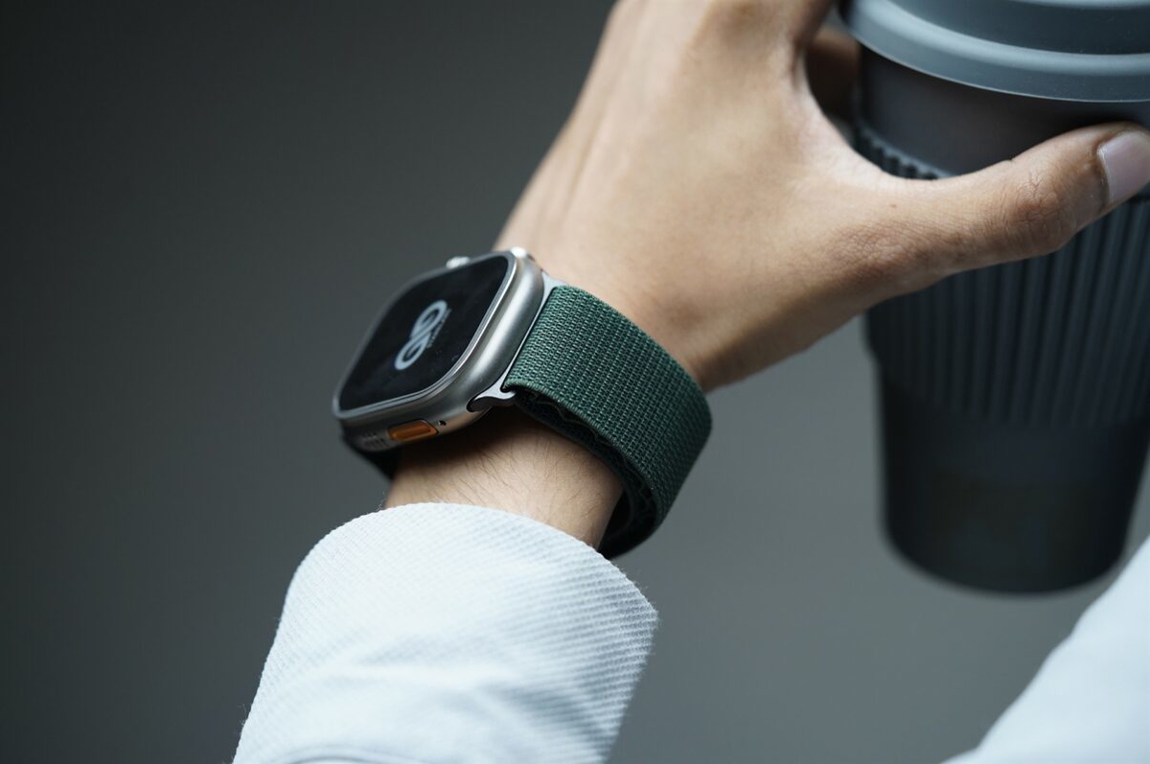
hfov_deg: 22.6
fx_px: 2871
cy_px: 382
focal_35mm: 90
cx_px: 575
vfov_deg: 15.2
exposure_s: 1/90
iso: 1600
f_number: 2.8
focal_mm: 90
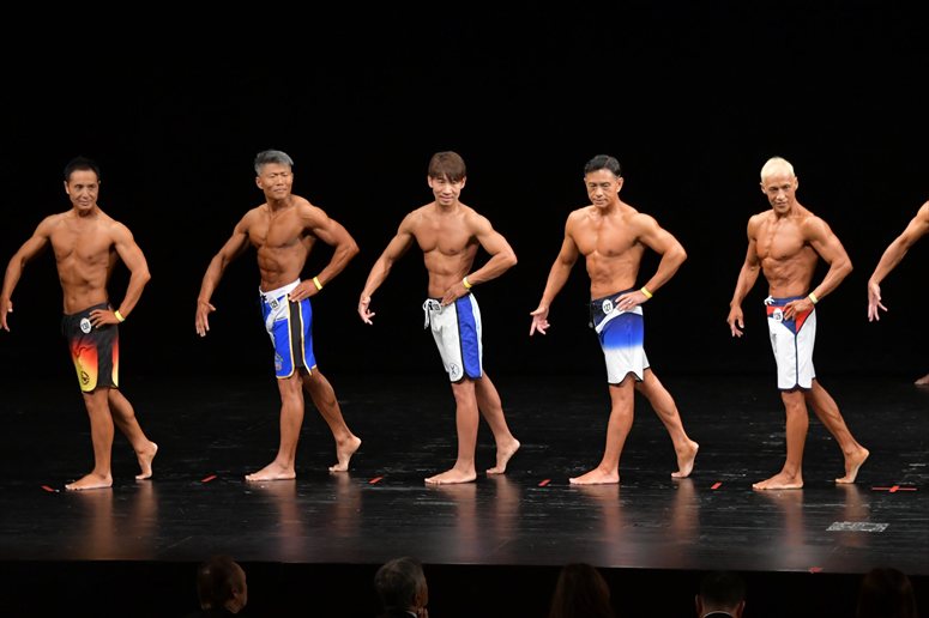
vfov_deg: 7.9
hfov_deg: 11.8
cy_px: 309
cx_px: 464
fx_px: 4488
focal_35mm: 174
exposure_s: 1/400
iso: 3200
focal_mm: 116
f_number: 5.6
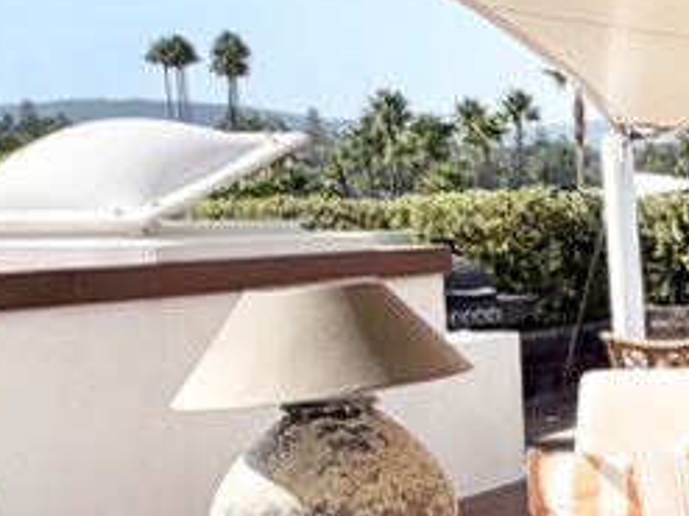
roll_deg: +0.3
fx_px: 1691
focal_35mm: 85
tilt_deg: -3.4
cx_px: 1384
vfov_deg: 17.3
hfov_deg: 17.0
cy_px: 303
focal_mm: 2.22
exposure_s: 1/789
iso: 20
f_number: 2.2
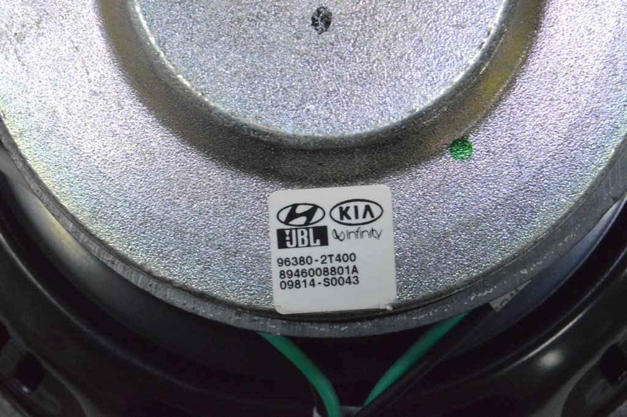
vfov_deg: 16.5
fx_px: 1436
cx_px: 314
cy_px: 208
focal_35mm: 82
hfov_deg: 24.6
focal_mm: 55
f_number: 20
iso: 6400
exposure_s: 1/20
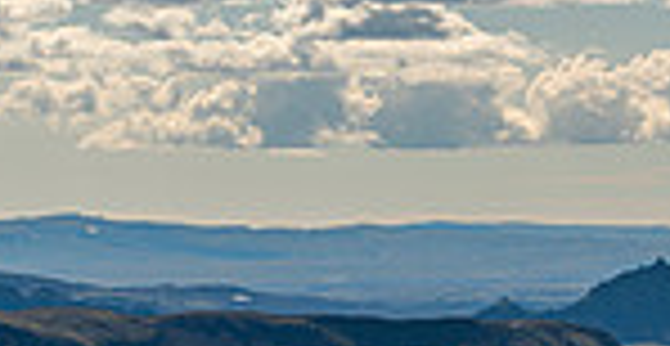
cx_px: 587
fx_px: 6449
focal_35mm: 370
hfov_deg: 5.9
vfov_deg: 3.1
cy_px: 594
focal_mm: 88
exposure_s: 1/320
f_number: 7.1
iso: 100
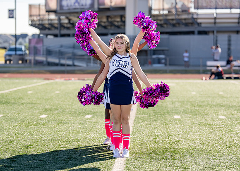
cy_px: 84
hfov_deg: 14.3
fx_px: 960
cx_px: 113
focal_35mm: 141
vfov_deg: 10.2
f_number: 2.8
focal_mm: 118
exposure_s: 1/1600
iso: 160
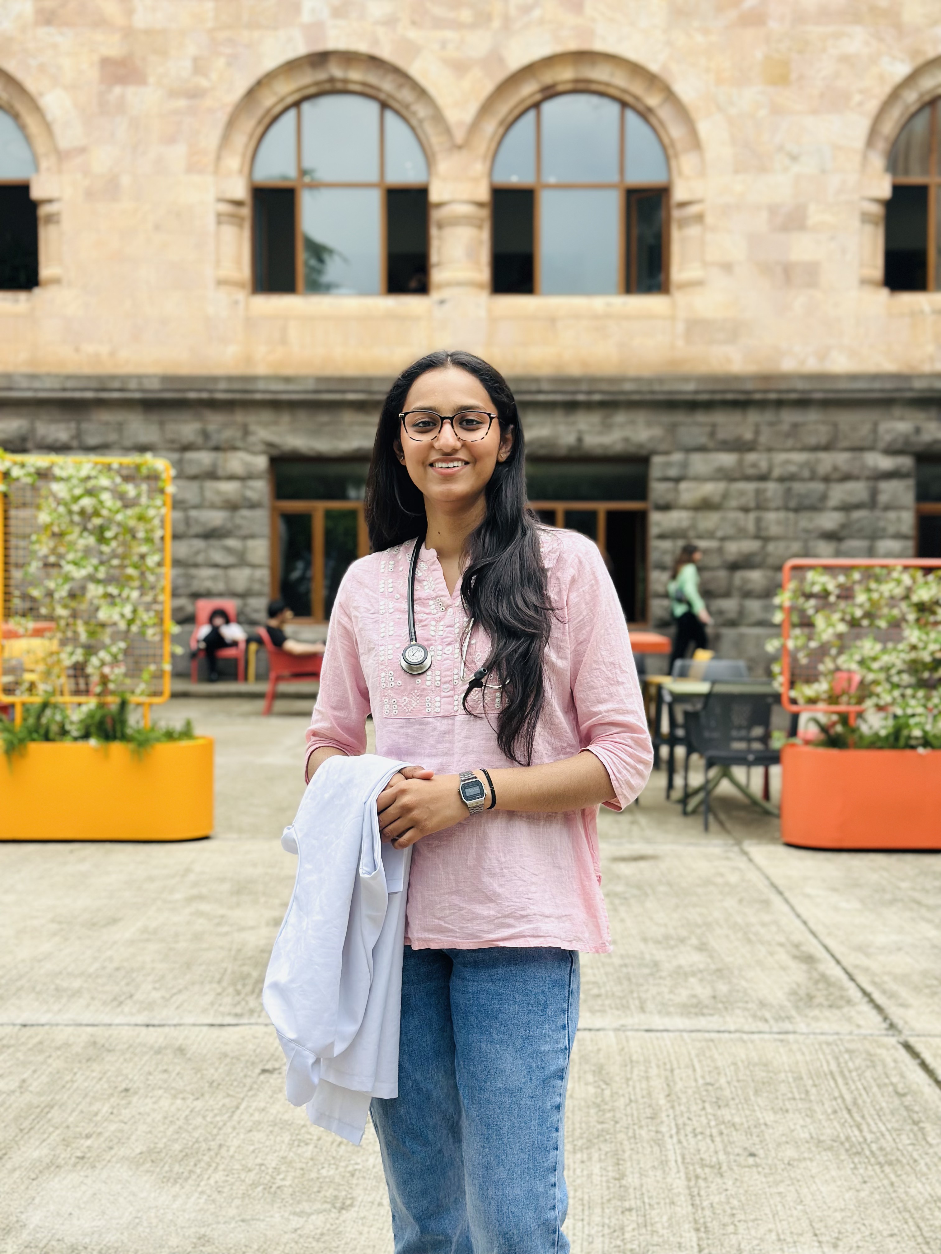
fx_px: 1740
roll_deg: -0.7
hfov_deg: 30.3
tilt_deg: -0.9
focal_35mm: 48
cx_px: 470
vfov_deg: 39.7
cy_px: 627
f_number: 1.78
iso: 80
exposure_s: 1/1009
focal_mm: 6.86
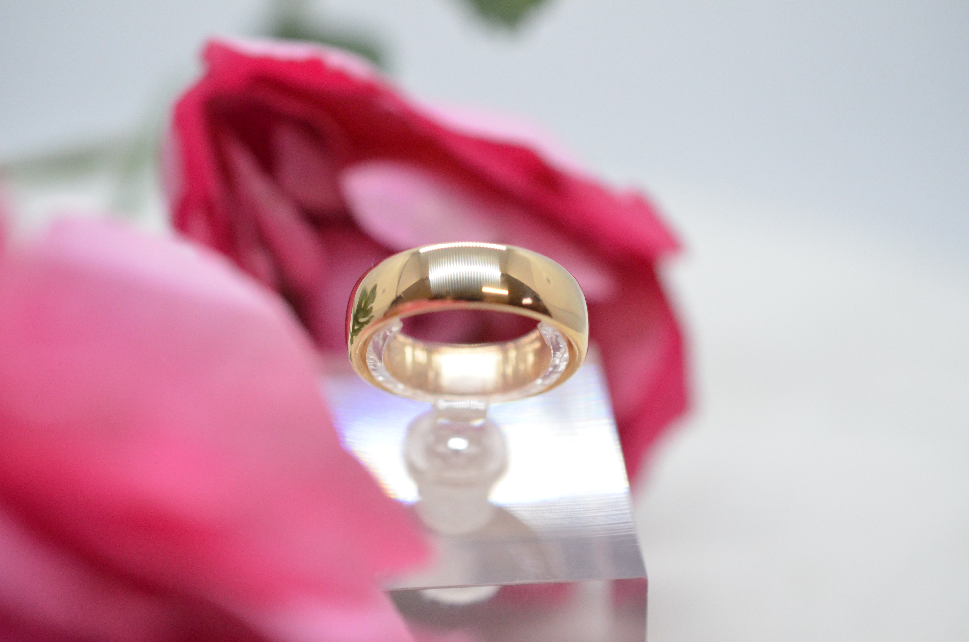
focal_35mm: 60
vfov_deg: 22.5
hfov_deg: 33.5
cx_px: 484
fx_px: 1612
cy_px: 321
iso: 3200
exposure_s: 1/2000
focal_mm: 40
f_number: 4
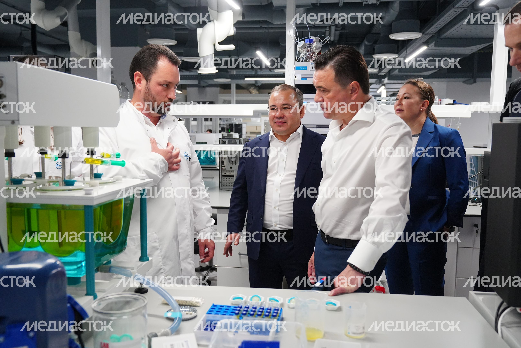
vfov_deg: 41.1
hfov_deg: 58.7
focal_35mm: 32
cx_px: 260
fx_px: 463
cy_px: 174
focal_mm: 32
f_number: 4.5
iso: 4000
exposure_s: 1/640
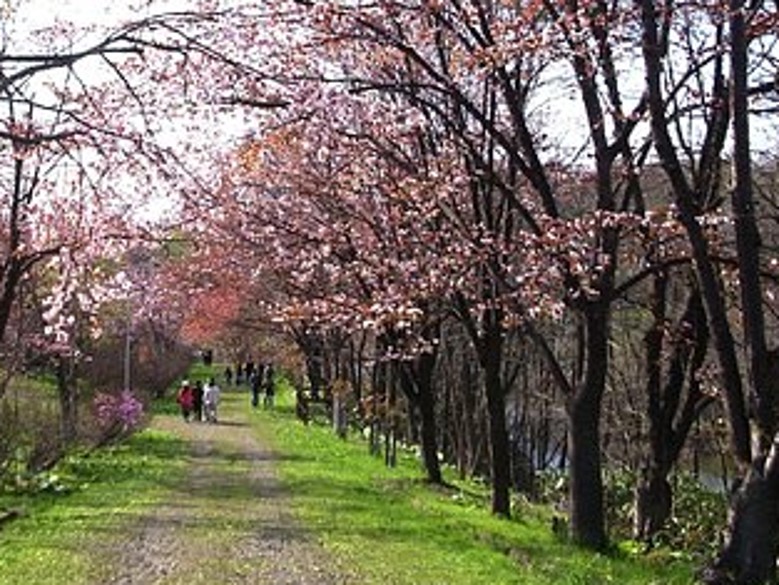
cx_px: 251
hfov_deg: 28.7
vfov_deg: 21.8
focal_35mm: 67
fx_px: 1508
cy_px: 159
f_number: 4.6
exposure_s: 1/400
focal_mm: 6.8
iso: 50
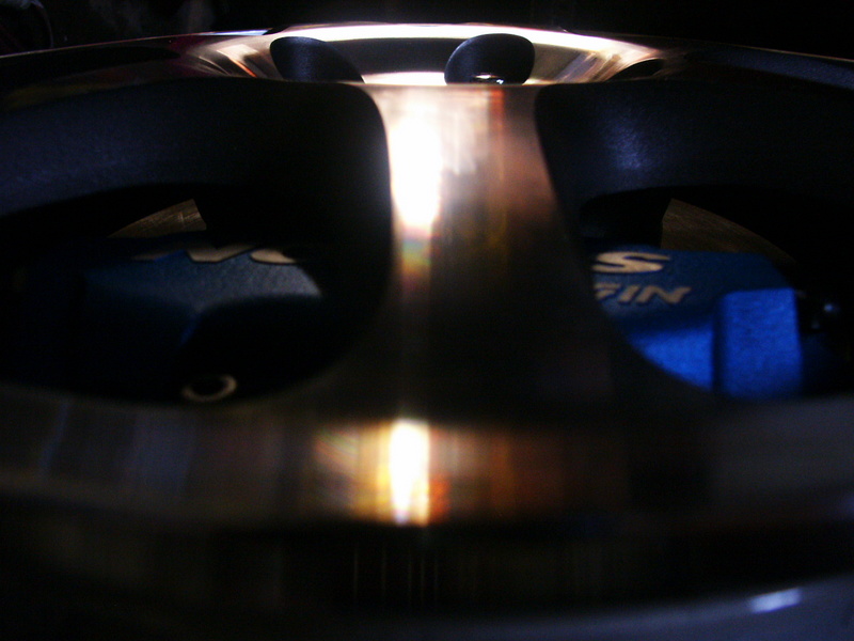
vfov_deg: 48.2
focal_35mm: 29
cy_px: 320
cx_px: 427
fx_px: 715
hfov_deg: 61.7
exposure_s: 1/30
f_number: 2.8
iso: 200
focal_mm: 7.59
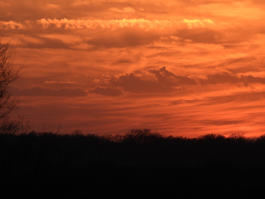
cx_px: 132
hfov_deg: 3.1
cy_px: 100
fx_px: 4976
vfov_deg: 2.3
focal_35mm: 650
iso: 100
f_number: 5
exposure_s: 1/500
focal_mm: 117
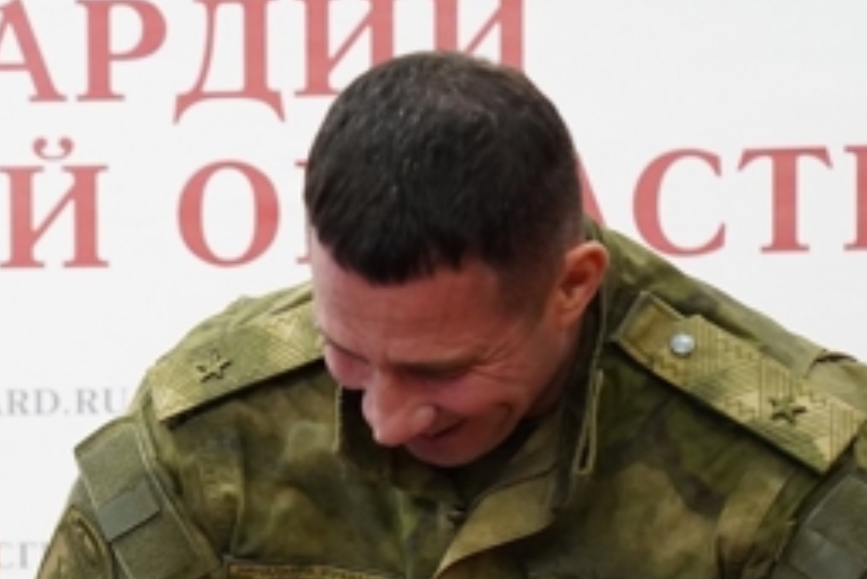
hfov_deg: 10.0
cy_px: 796
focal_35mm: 205
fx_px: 4940
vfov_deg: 6.6
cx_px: 78
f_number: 2.8
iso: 4000
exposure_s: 1/80
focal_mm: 70
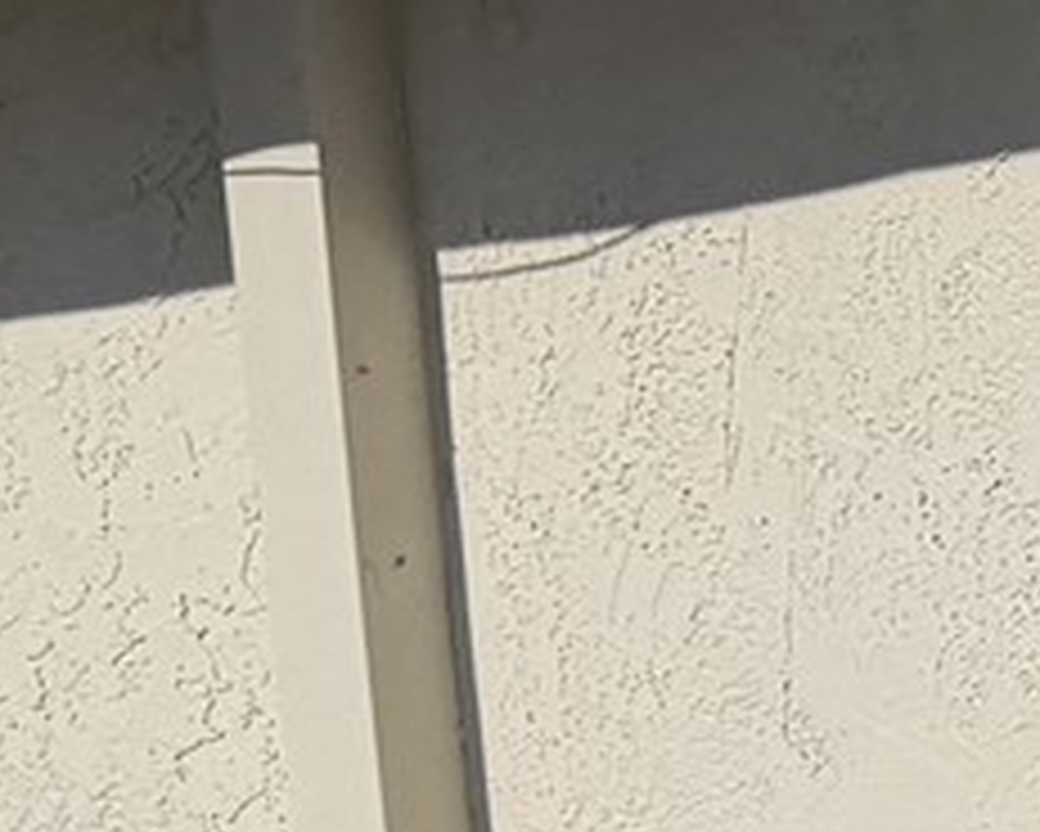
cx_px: 1459
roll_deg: +3.2
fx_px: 4988
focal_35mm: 162
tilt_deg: -16.7
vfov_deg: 8.2
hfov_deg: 11.5
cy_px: 2411
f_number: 1.78
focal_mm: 6.76
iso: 80
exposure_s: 1/11905
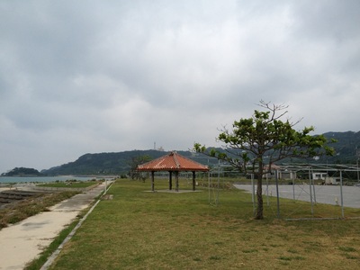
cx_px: 180
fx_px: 364
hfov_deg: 52.6
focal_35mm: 35
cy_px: 135
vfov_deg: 40.7
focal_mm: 4.28
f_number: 2.4
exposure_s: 1/1227
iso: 64
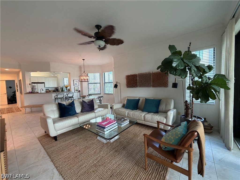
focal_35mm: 14
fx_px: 97
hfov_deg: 102.1
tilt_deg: -2.7
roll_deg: +2.5
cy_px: 90
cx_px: 120
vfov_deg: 85.7
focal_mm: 2.22
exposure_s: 1/60
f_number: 2.2
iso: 250
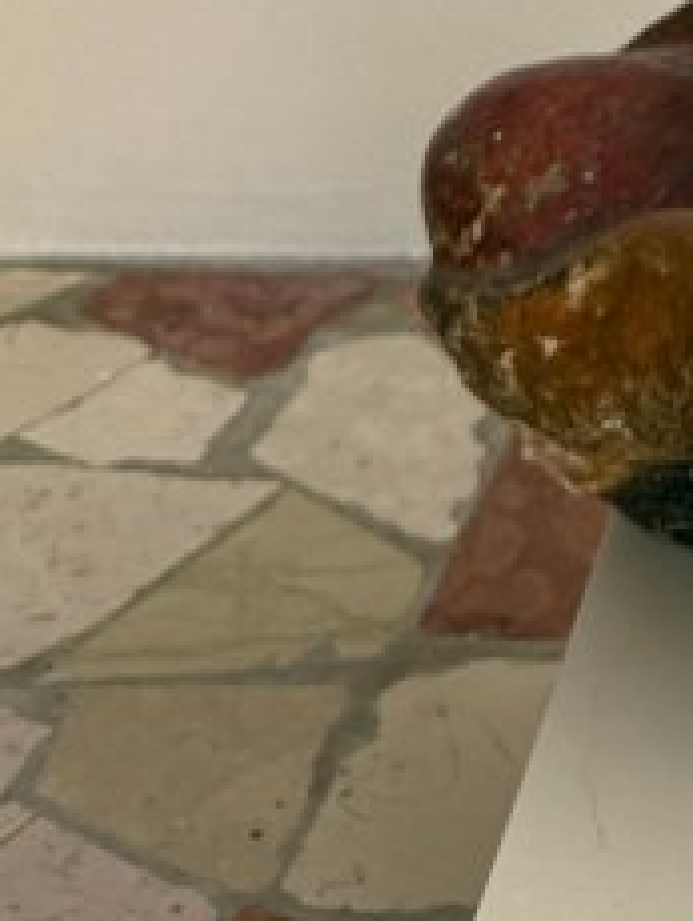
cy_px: -981
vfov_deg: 13.3
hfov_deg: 10.9
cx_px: 1342
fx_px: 3330
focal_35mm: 125
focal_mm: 6.76
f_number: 1.78
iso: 64
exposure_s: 1/223
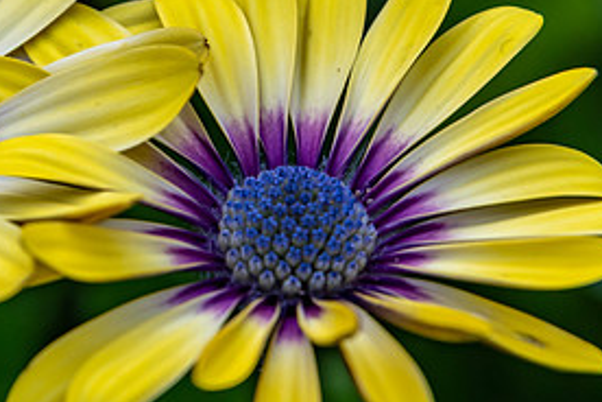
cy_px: 117
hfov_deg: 2.4
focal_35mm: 854
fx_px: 14280
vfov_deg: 1.6
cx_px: 9
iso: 400
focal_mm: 270
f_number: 8
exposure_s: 1/250
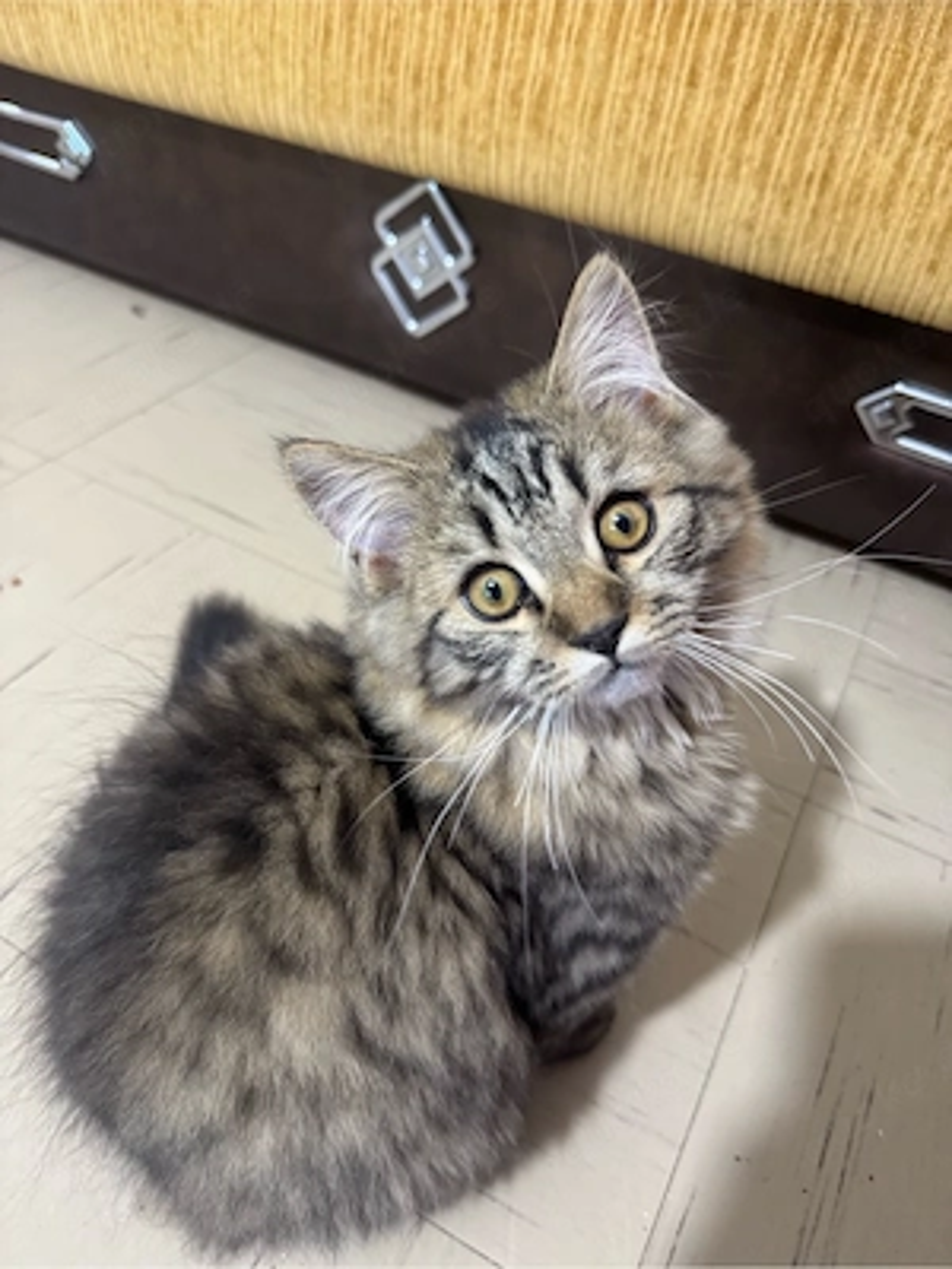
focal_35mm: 24
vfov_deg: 71.6
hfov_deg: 56.8
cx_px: 476
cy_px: 634
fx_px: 880
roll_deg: -9.2
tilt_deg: -41.6
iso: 500
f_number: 1.78
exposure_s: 1/50
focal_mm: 6.76
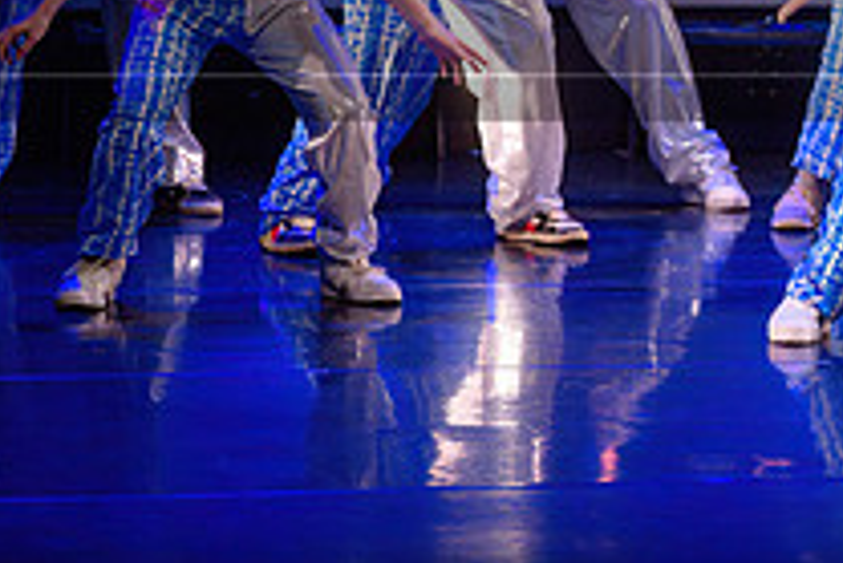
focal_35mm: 300
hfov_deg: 6.8
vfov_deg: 4.6
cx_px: 970
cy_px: -209
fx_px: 7030
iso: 1600
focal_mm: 105
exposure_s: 1/250
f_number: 2.8
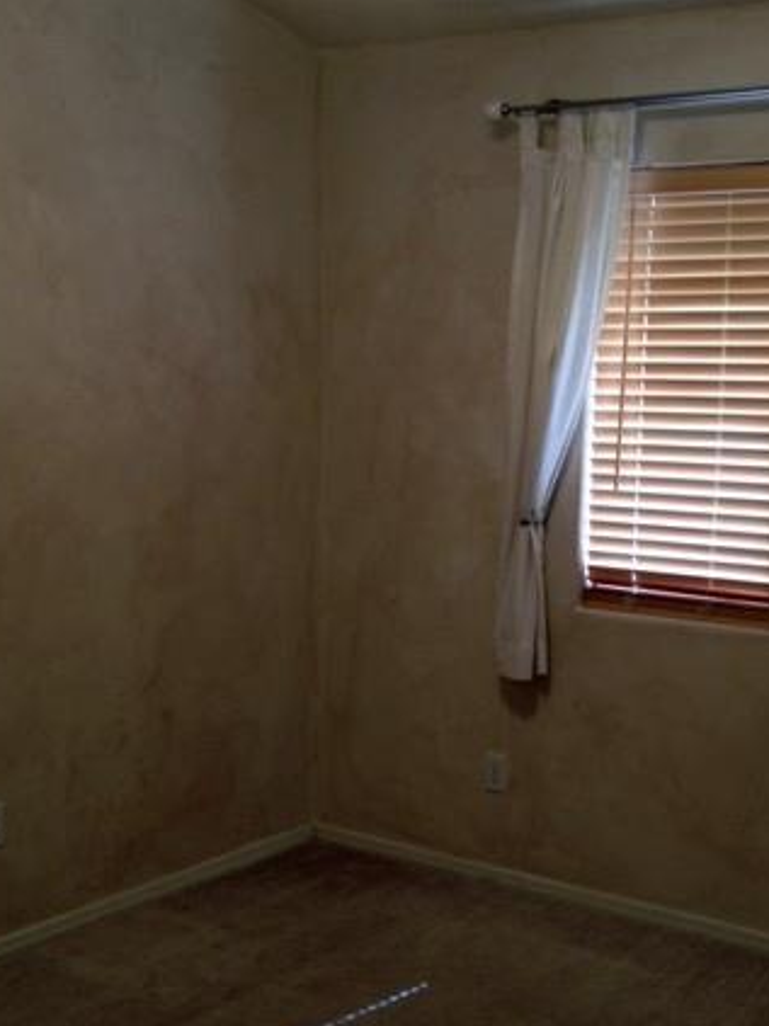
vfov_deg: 35.9
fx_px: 1571
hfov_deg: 27.3
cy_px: 657
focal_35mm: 53
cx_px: 512
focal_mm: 4.28
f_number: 2.4
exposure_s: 1/20
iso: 64
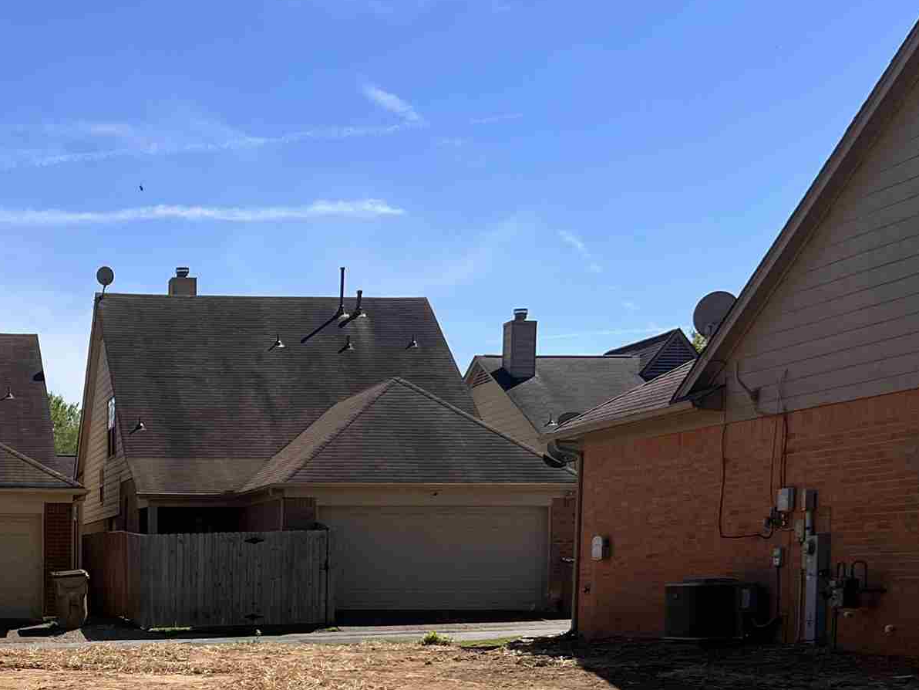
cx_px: 79
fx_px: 1779
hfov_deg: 27.8
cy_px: 742
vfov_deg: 20.9
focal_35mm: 67
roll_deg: -0.6
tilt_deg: -4.1
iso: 50
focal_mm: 5.7
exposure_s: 1/4630
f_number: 1.5
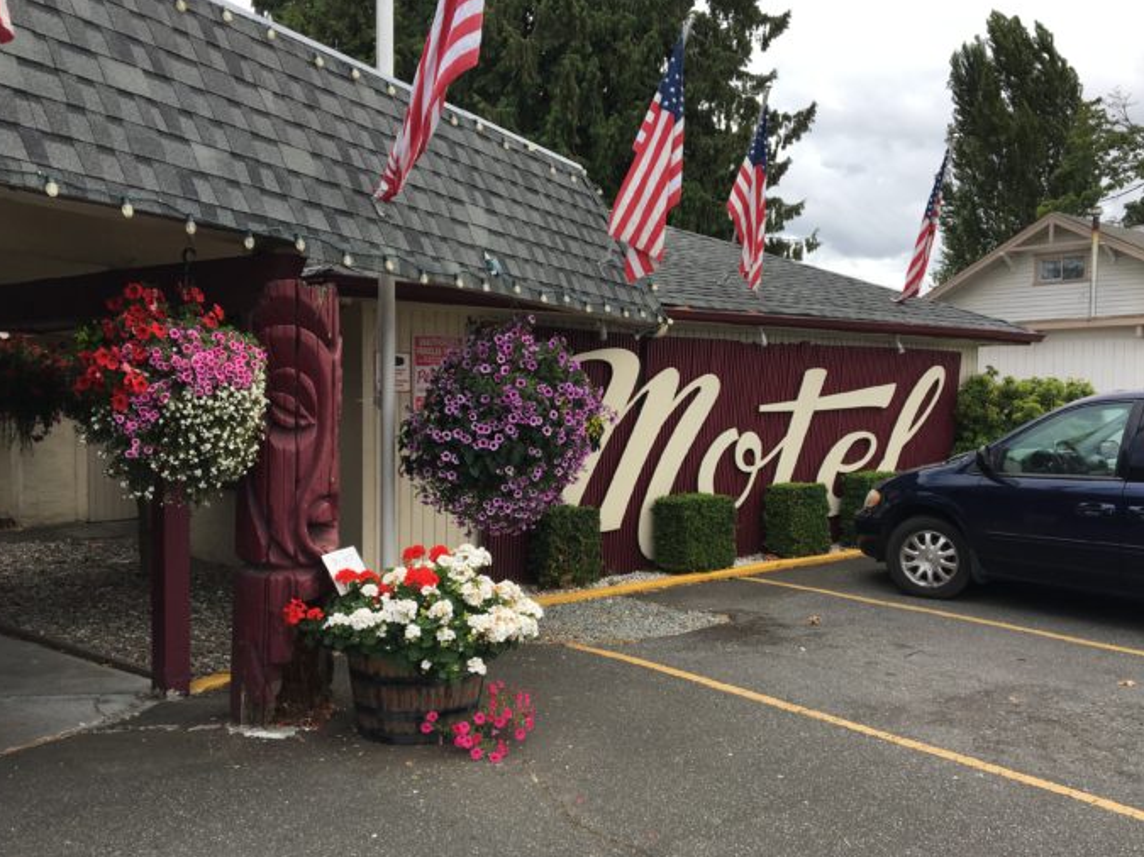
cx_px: 603
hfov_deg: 55.3
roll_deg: -0.9
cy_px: 451
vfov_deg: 42.9
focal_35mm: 33
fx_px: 1090
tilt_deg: -3.1
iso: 25
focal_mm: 4.15
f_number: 2.2
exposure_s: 1/845
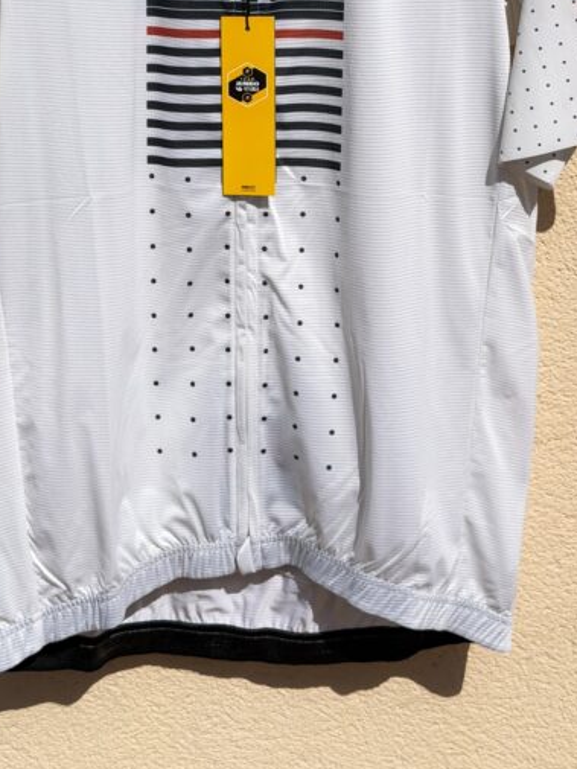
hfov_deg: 19.4
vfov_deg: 25.3
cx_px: 213
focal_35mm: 76
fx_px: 1688
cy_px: 171
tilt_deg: -15.3
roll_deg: +0.3
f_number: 1.78
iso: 64
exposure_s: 1/9901
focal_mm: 6.76
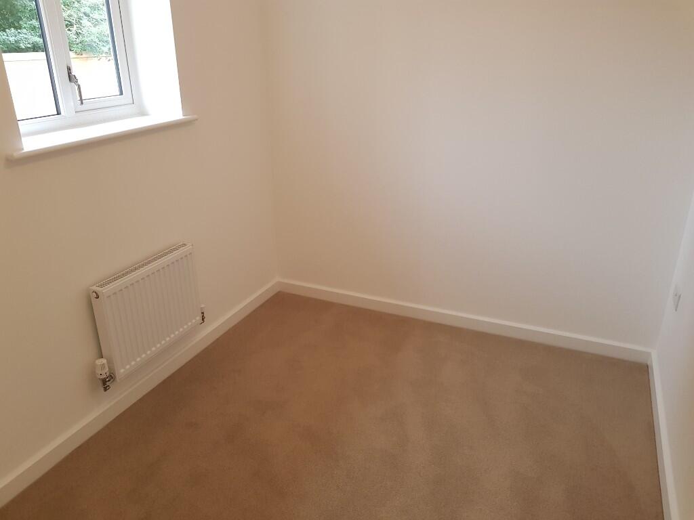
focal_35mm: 26
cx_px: 347
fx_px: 521
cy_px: 260
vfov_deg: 53.1
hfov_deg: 67.3
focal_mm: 4.2
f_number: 1.7
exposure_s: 1/50
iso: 100
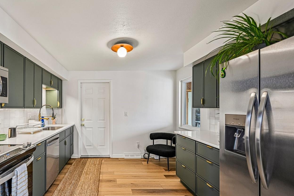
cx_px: 105
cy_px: 105
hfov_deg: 87.7
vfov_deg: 67.3
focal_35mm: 18
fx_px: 147
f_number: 8
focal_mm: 14
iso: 320
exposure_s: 1/15
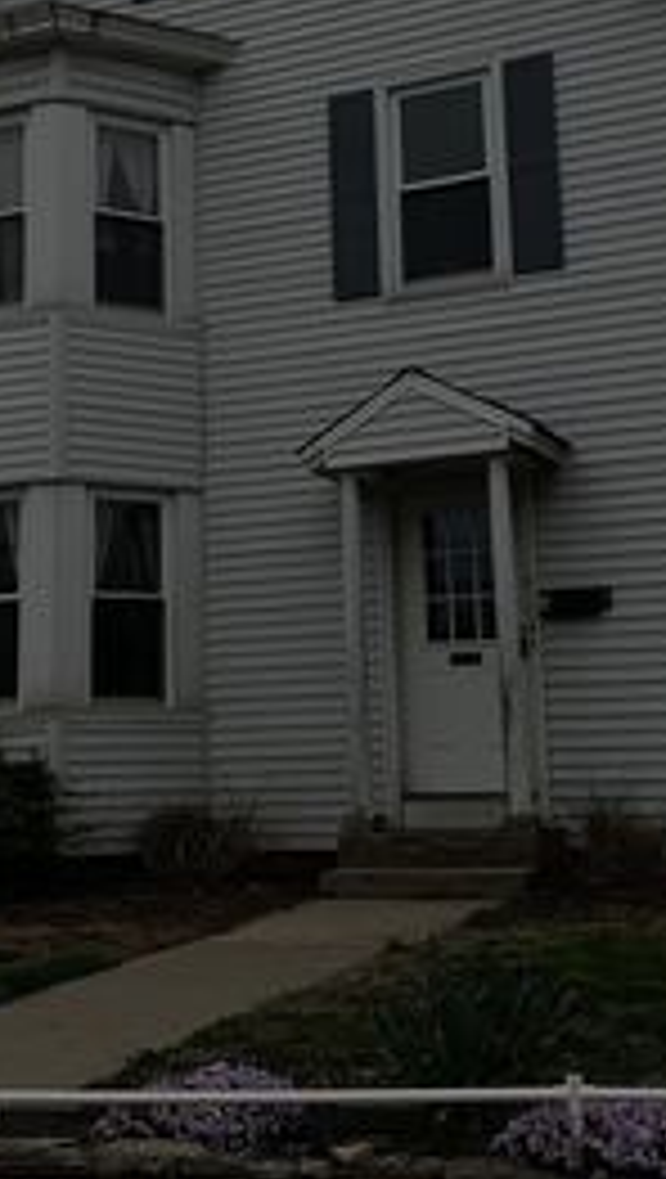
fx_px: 1690
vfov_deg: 38.1
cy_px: 416
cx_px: 274
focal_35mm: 54
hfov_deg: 22.3
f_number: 1.8
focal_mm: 4.25
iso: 25
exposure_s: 1/3788
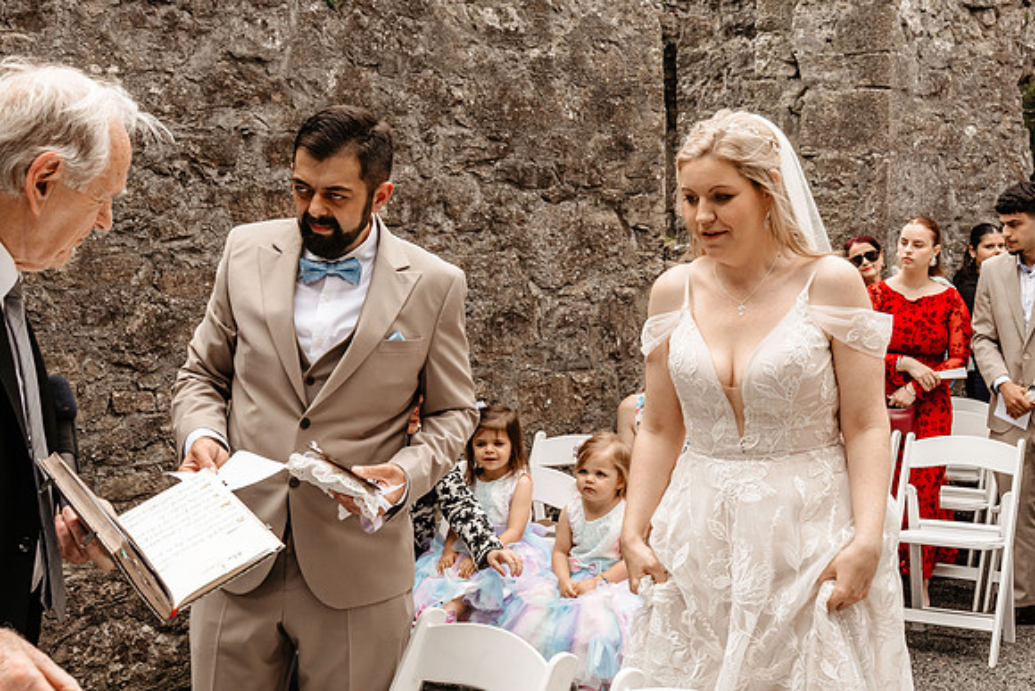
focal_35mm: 52
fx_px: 1495
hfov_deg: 38.2
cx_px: 518
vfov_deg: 26.0
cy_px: 346
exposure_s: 1/320
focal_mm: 35
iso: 800
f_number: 8
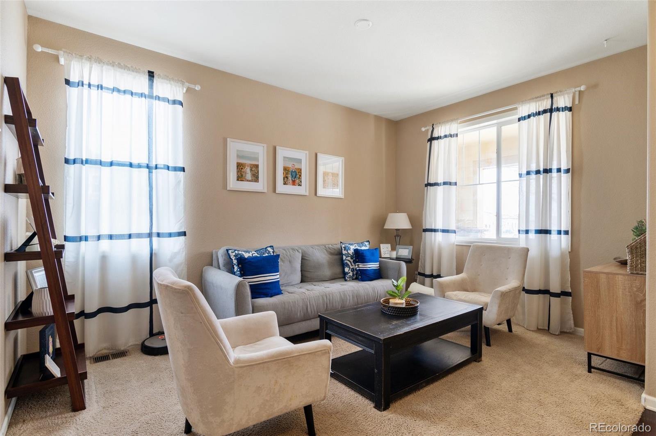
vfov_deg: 70.3
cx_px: 328
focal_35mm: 17
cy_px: 218
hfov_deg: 93.3
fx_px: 309
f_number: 8
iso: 400
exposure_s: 1/8
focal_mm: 17
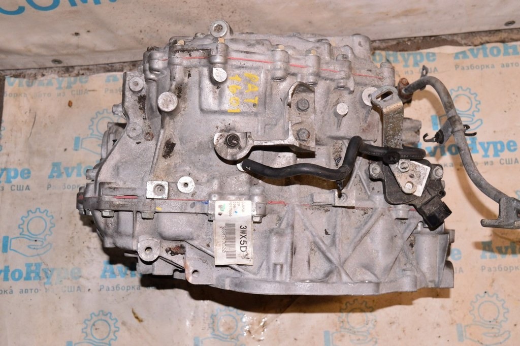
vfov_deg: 31.8
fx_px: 606
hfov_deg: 46.4
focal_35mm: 42
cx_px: 260
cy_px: 173
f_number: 8
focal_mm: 28
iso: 1600
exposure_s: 1/100
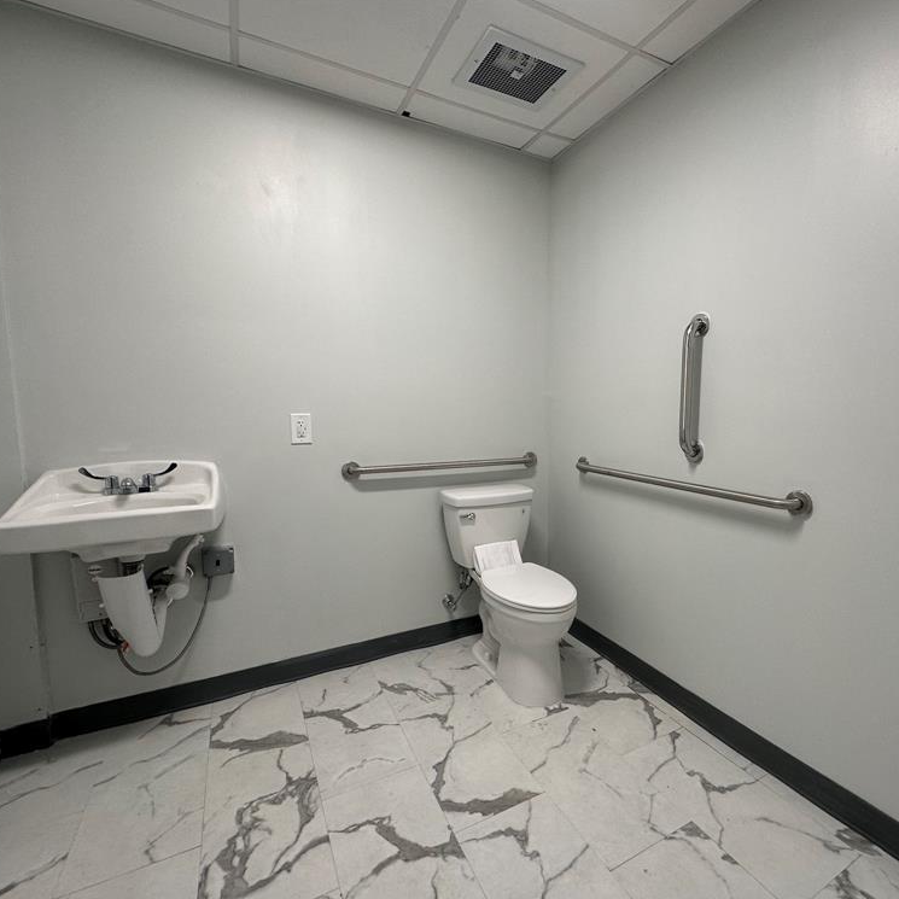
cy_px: 455
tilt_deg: -5.7
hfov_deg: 83.3
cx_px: 523
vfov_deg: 84.0
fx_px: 500
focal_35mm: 17
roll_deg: -1.2
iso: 100
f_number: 2.2
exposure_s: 1/120
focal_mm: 2.22
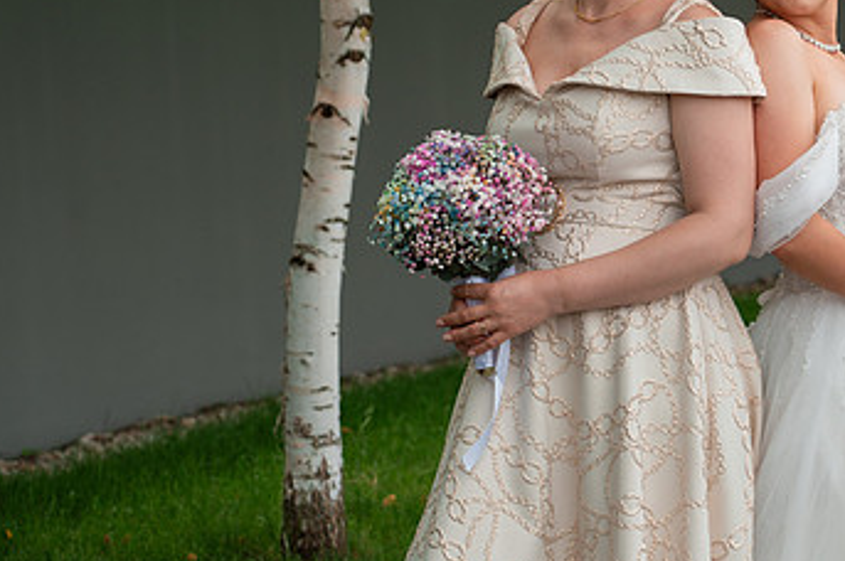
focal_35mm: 136
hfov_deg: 15.0
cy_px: 122
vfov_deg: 10.0
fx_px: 3189
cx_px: 667
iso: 200
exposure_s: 1/400
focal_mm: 75
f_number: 4.5
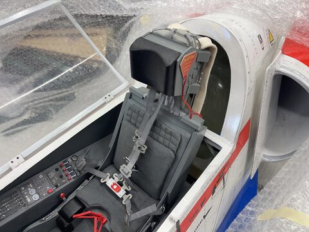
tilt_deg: -42.6
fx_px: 223
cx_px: 154
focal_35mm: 25
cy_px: 116
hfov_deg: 69.4
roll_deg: -3.8
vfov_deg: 54.9
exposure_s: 1/100
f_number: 1.6
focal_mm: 5.1
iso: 64
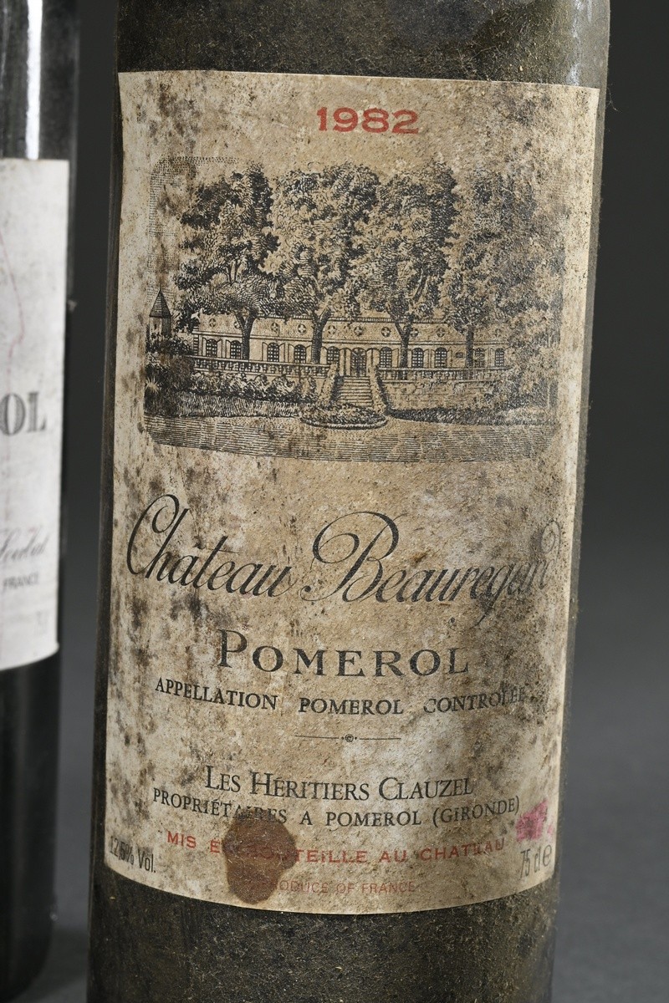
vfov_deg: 27.0
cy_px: 502
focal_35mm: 75
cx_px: 334
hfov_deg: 18.2
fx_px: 2090
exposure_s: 1/125
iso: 250
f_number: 14
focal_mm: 50
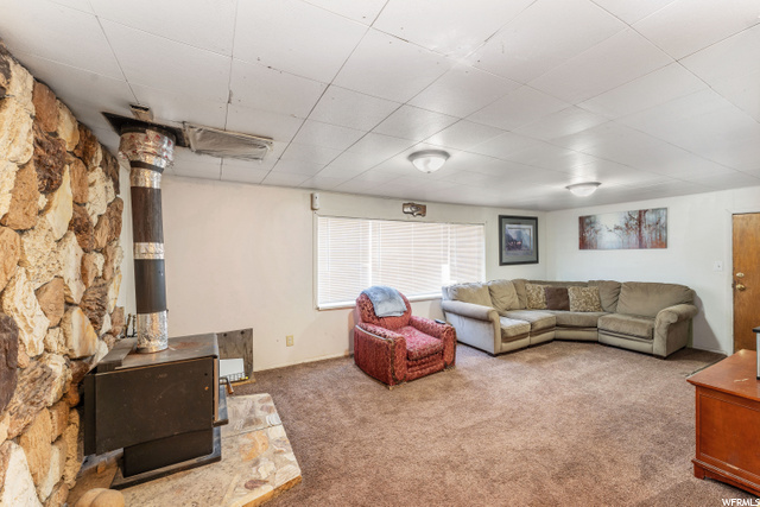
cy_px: 254
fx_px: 296
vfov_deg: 81.2
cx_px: 380
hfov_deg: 104.2
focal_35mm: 14
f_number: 8
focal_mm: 14
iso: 320
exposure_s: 1/2
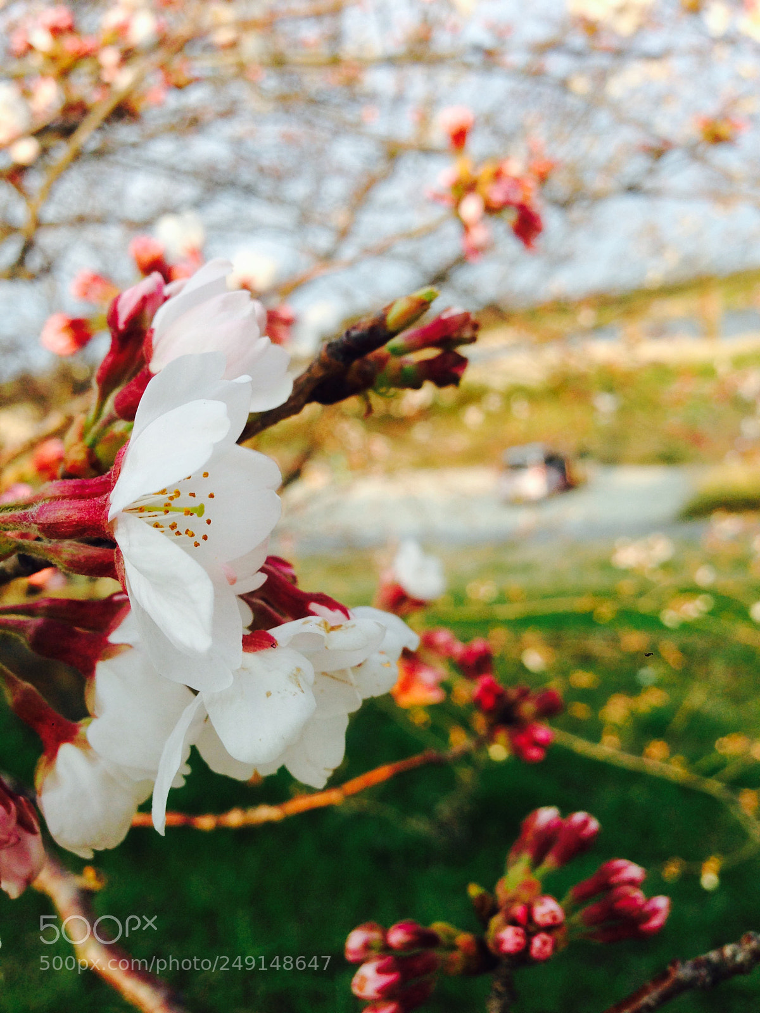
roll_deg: +8.9
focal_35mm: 33
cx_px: 380
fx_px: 966
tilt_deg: -9.6
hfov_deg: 42.9
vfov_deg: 55.4
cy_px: 506
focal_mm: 4.12
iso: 50
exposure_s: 1/313
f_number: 2.4
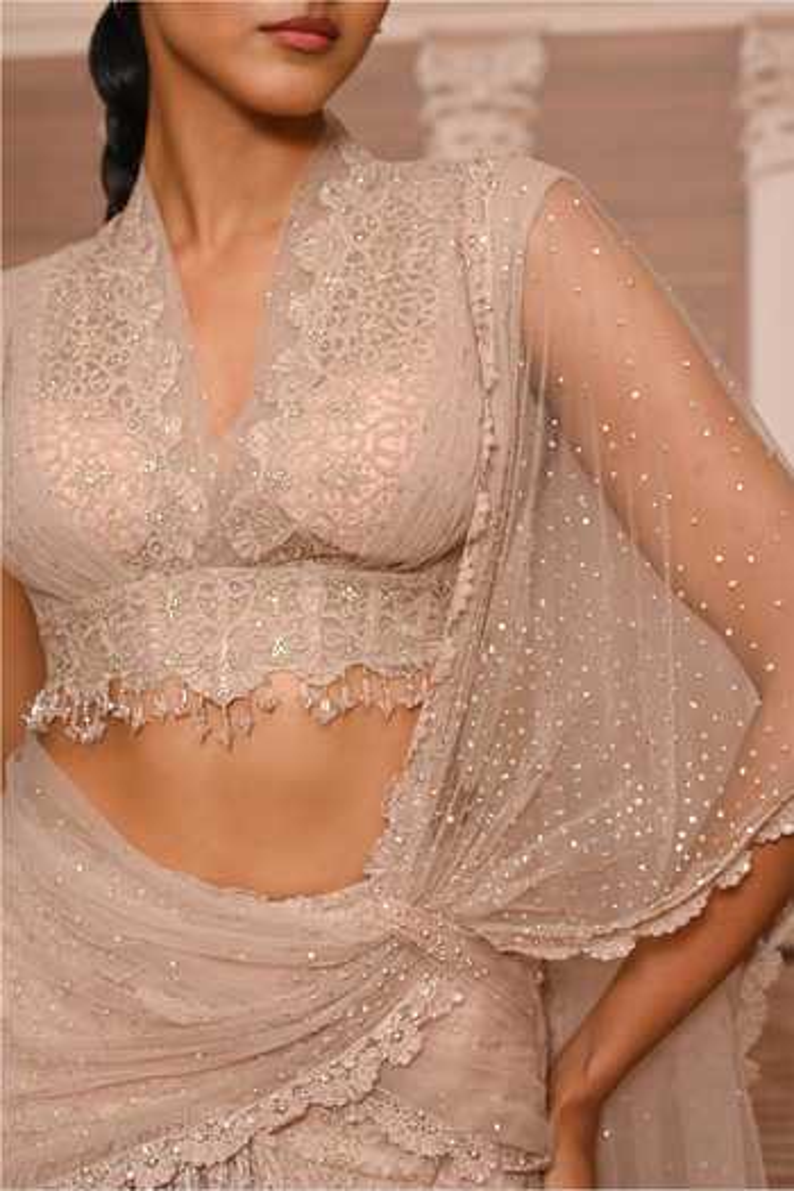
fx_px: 2812
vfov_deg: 23.9
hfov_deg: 16.1
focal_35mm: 85
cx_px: 397
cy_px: 596
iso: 640
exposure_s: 1/160
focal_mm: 85
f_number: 5.6
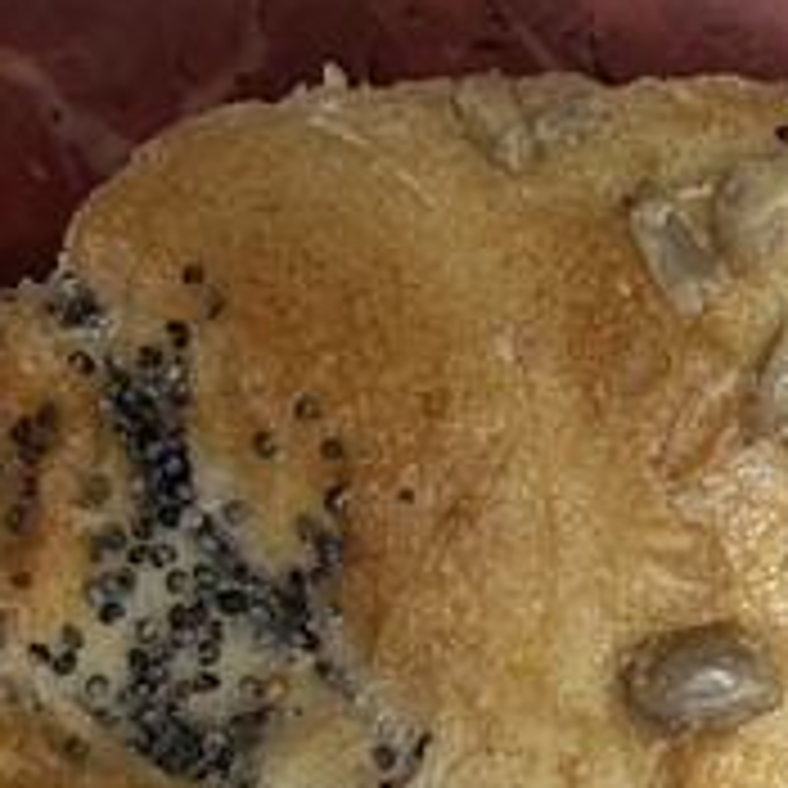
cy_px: 734
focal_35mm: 121
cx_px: 599
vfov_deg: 14.2
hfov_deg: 14.4
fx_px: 3116
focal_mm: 5.7
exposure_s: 1/50
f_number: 1.5
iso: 320
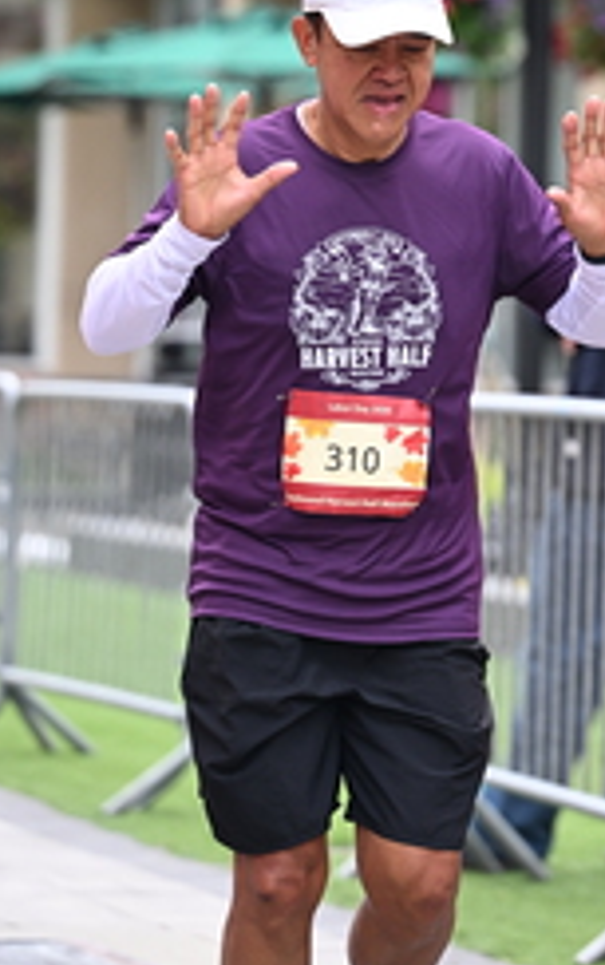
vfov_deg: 7.9
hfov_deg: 5.0
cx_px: 567
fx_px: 6948
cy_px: 186
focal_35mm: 264
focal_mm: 115
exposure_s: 1/1600
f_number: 2.8
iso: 640
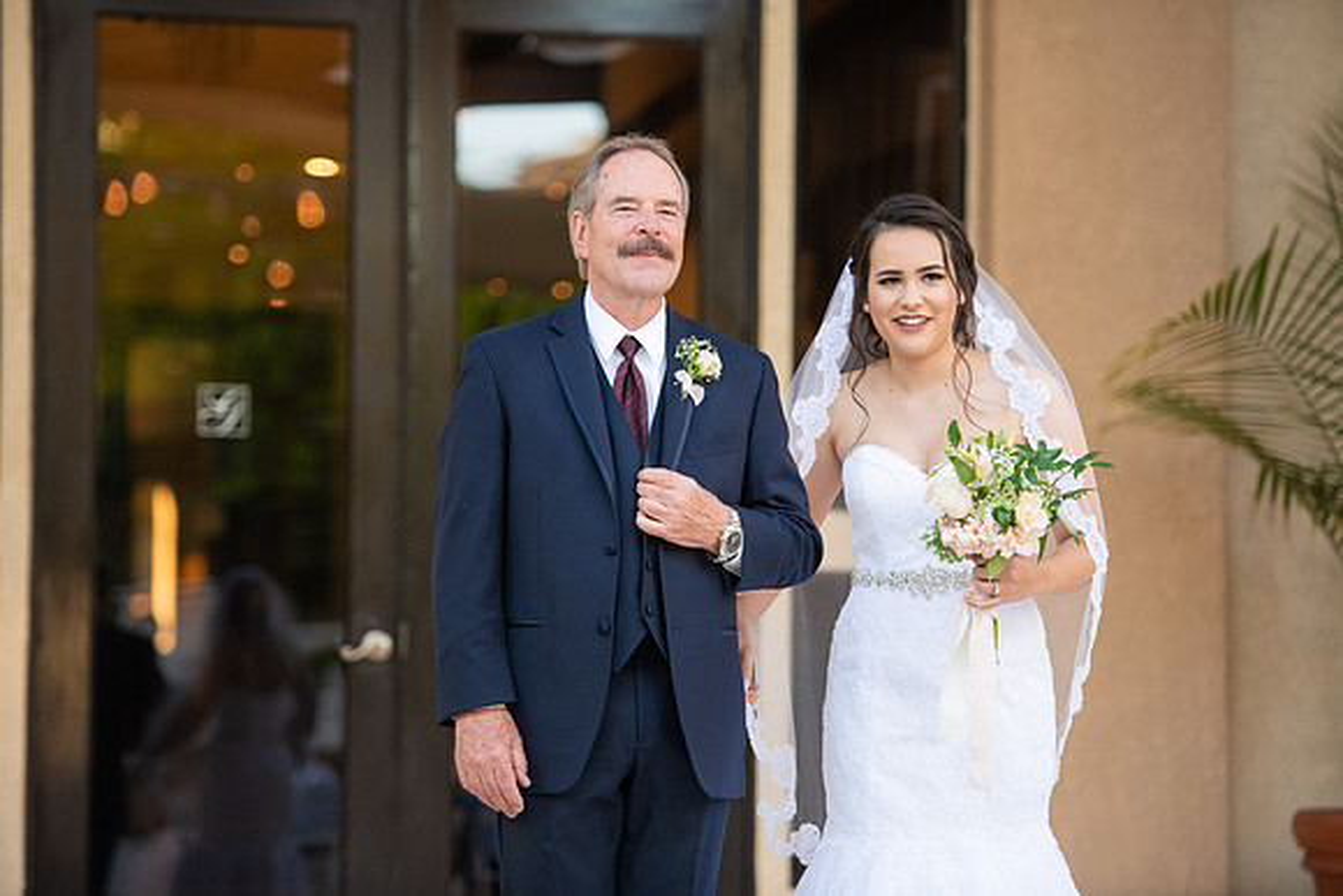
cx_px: 672
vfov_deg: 9.8
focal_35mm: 140
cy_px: 448
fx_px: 5224
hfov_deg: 14.7
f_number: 2.8
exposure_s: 1/500
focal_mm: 140
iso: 1000
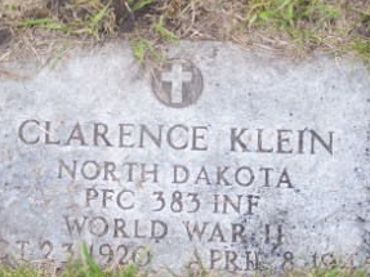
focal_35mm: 89
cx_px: 180
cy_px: 120
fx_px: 951
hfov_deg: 22.0
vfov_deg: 16.6
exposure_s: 1/160
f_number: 3.2
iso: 64
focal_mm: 11.7
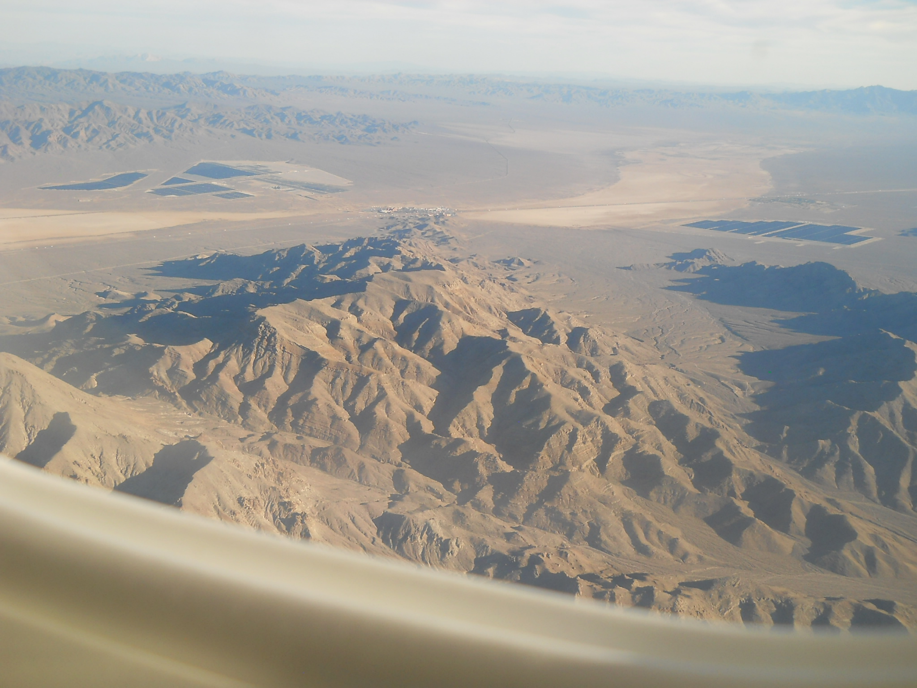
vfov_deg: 35.1
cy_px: 344
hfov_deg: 45.8
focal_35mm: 41
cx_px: 458
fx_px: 1086
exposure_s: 1/400
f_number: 3.1
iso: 80
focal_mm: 6.72
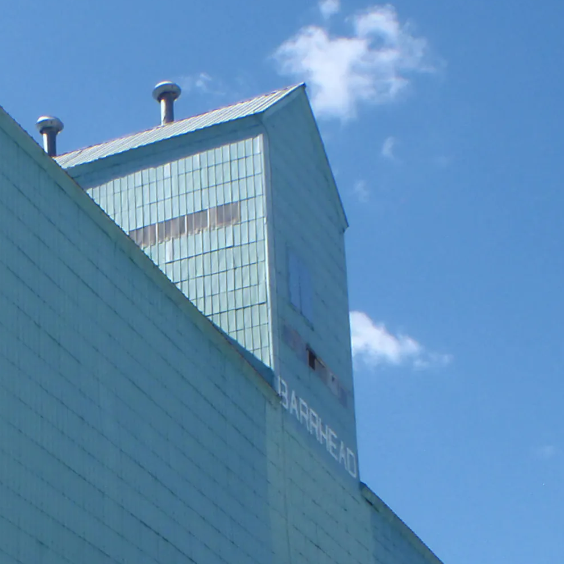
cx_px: -40
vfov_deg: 16.6
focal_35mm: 99
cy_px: 729
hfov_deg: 17.1
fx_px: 1825
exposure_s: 1/200
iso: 64
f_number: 5
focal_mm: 5
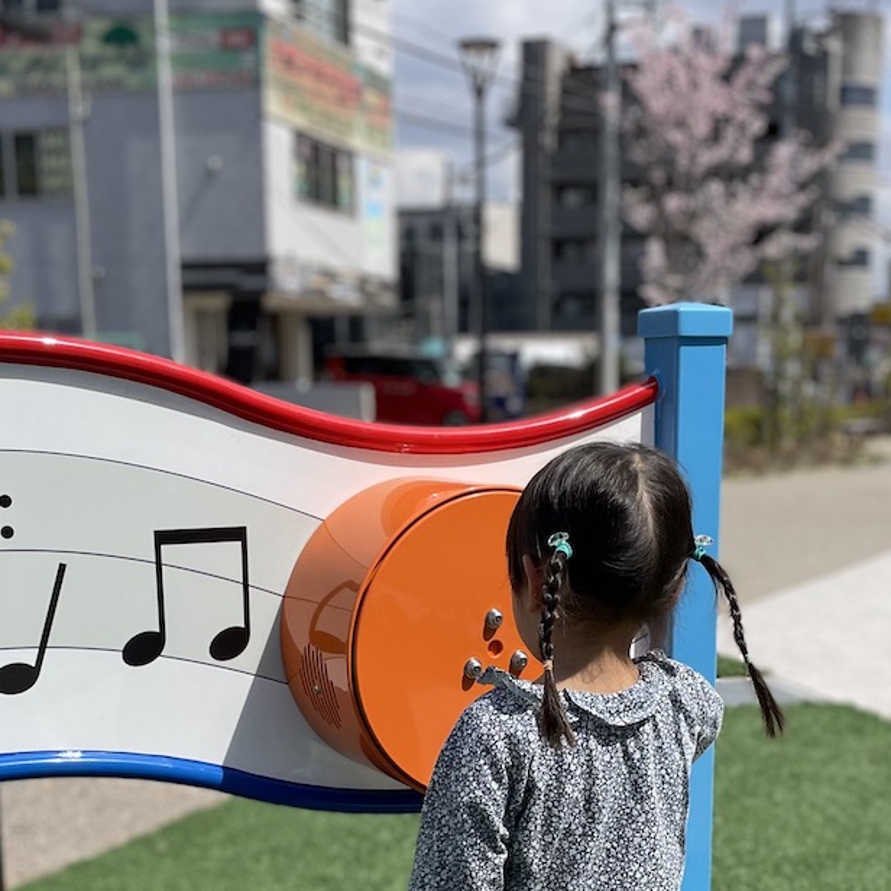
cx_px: 476
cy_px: 749
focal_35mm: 56
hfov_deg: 30.5
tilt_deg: -13.0
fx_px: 1631
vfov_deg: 29.6
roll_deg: -0.1
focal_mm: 4.2
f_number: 1.6
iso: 50
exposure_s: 1/7299
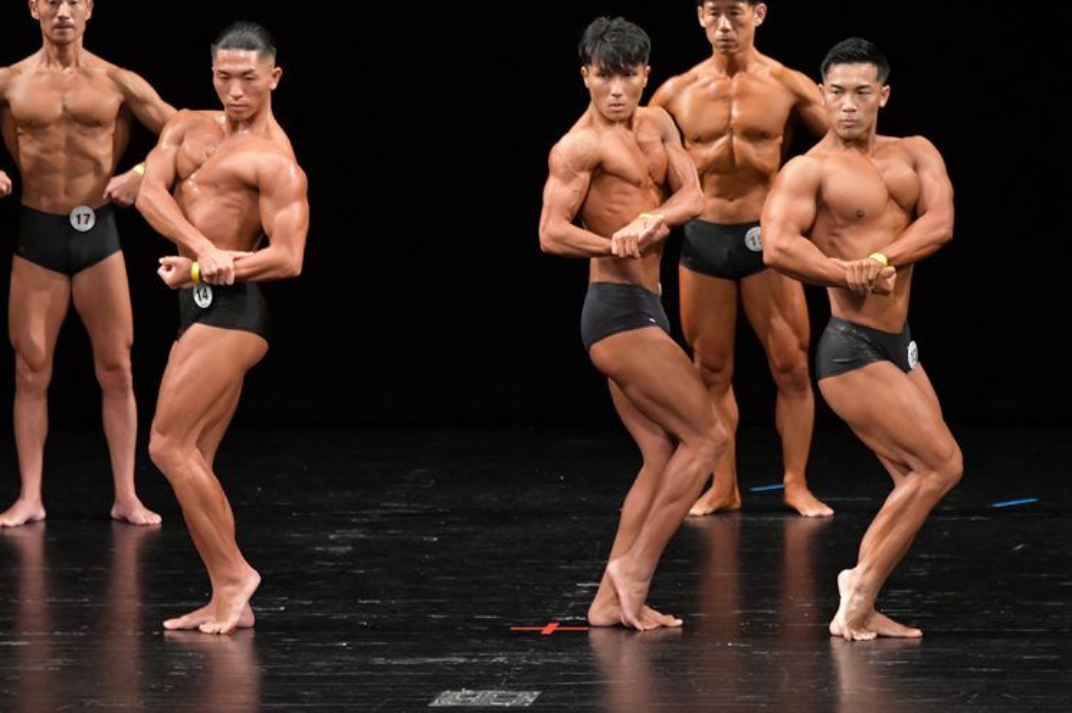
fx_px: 8363
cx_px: 537
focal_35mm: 281
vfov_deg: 4.9
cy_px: 362
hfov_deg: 7.3
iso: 3200
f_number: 5.6
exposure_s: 1/400
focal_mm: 180
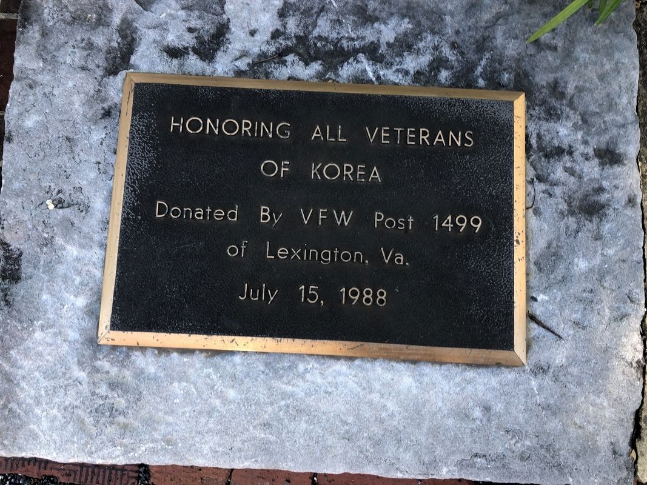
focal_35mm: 28
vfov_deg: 49.7
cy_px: 242
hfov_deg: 63.4
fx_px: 523
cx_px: 324
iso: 20
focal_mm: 3.99
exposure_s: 1/120
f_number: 1.8
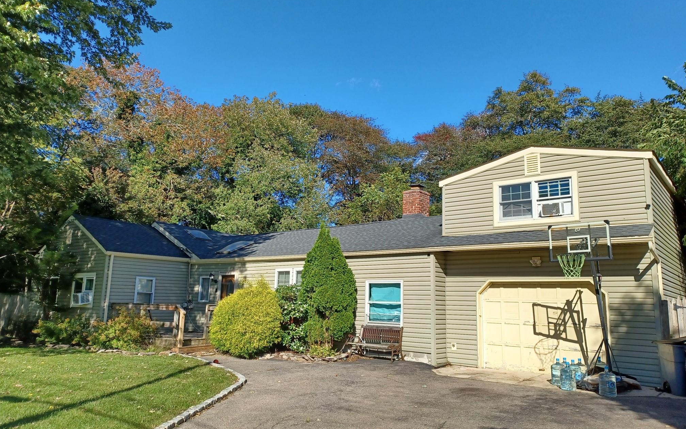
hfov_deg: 68.4
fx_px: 505
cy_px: 214
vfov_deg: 46.0
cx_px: 349
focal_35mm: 27
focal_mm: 4.6
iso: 32
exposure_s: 1/439
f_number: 1.8
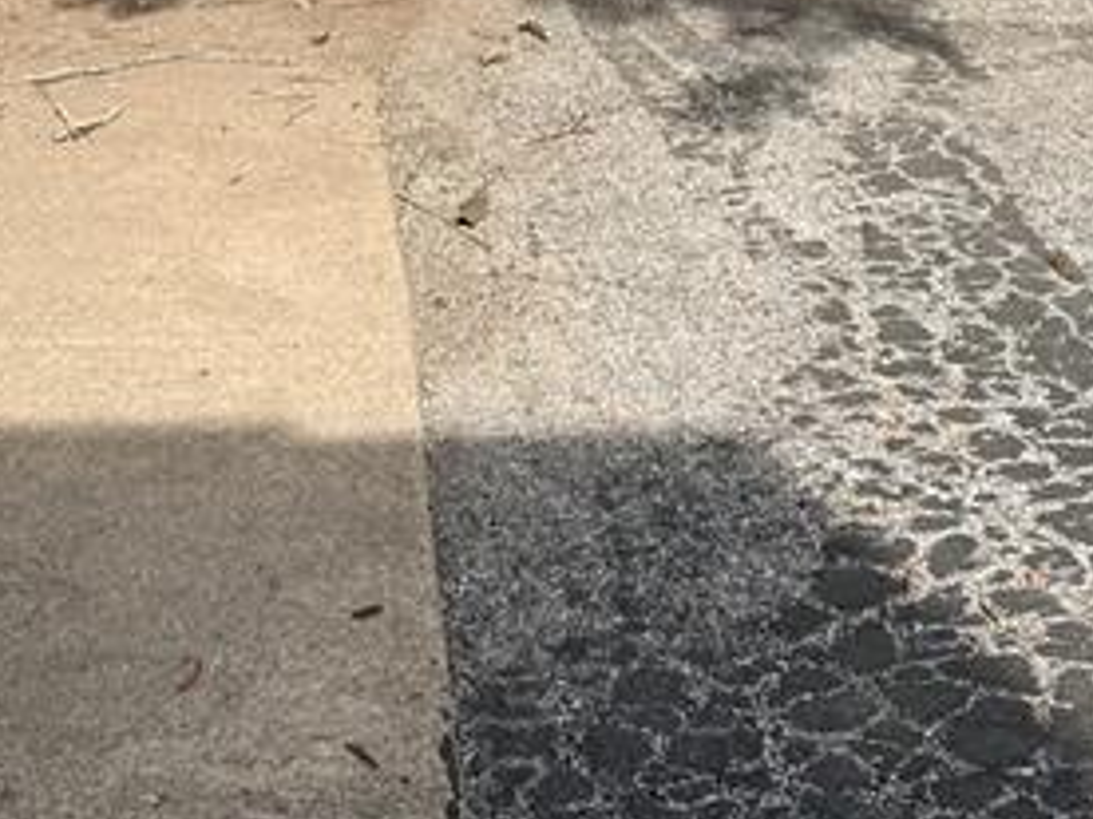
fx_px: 2810
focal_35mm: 89
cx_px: 352
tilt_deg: -2.1
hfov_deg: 21.9
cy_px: -443
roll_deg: +0.8
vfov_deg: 15.2
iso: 80
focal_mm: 6.76
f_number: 1.78
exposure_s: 1/3279
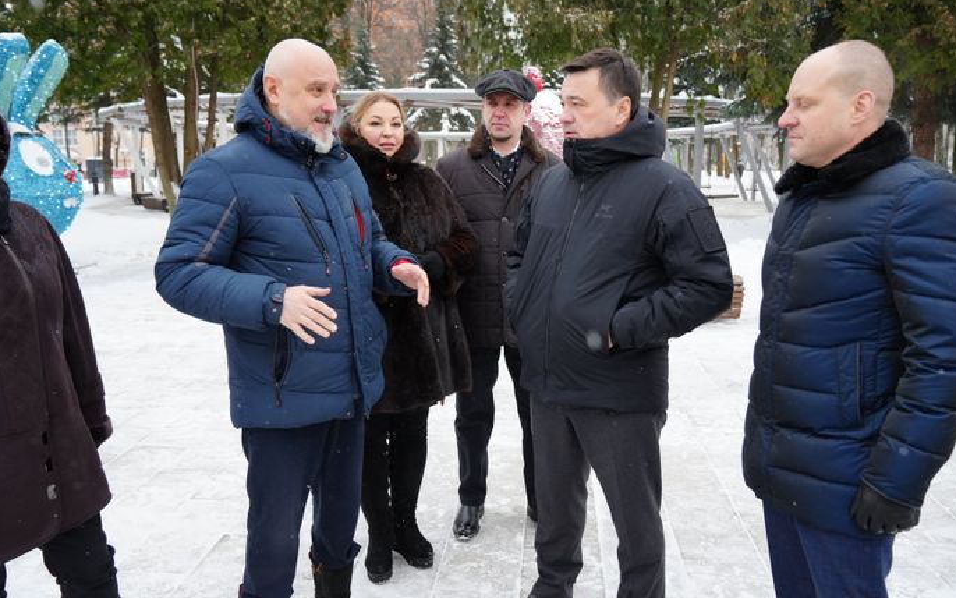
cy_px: 309
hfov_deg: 64.6
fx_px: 756
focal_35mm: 29
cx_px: 480
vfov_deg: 43.2
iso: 2000
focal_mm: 28
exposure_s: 1/400
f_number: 4.5
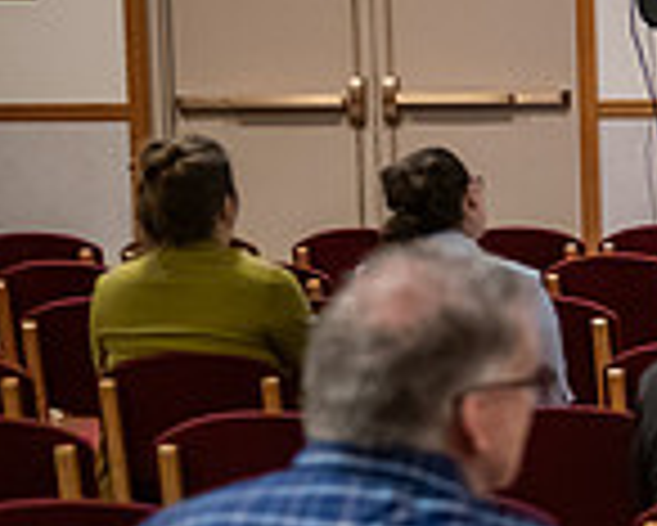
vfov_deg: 8.3
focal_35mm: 186
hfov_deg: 9.7
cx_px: 1300
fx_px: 3619
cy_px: 254
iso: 2500
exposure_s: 1/160
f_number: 2.8
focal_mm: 50
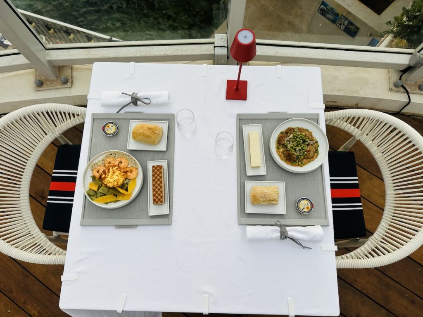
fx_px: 293
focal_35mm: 24
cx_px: 212
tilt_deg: -74.3
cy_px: 158
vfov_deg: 56.8
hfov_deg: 71.6
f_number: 1.78
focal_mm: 6.86
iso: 80
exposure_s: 1/2070
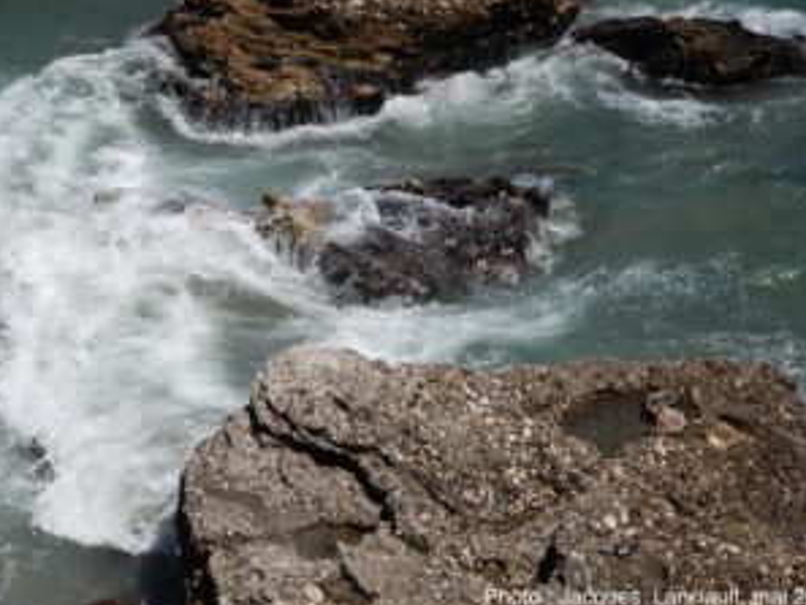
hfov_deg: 14.7
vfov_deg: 11.1
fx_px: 3117
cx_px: 190
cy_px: 186
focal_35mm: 134
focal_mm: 55
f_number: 4.5
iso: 100
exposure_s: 1/1000
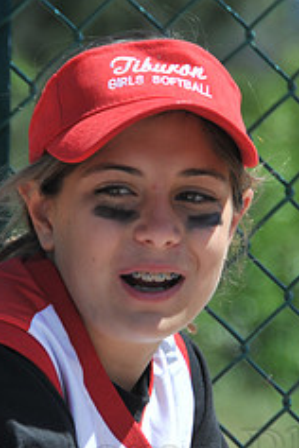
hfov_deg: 1.9
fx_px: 9144
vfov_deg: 2.8
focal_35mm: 734
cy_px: 226
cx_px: 144
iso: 200
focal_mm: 200
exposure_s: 1/250
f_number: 5.6
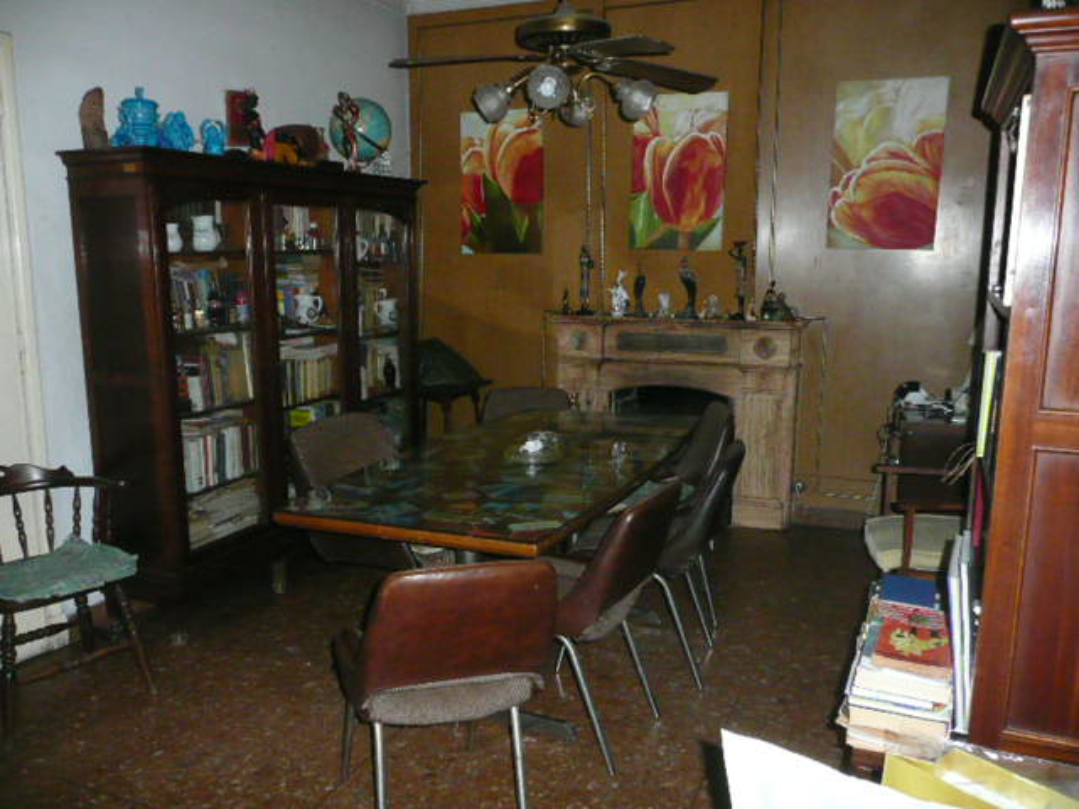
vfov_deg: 49.7
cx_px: 540
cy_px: 404
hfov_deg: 63.4
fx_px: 873
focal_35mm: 28
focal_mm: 4.6
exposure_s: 1/30
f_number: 3.3
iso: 640
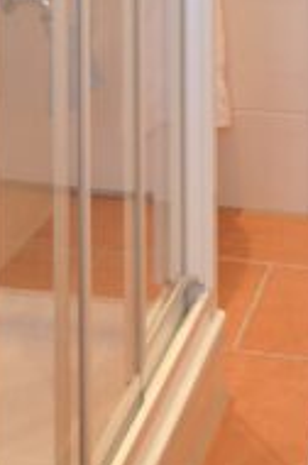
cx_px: 254
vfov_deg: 21.3
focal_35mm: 81
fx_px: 1043
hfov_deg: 16.6
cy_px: -225
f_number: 3.5
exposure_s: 1/25
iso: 200
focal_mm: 10
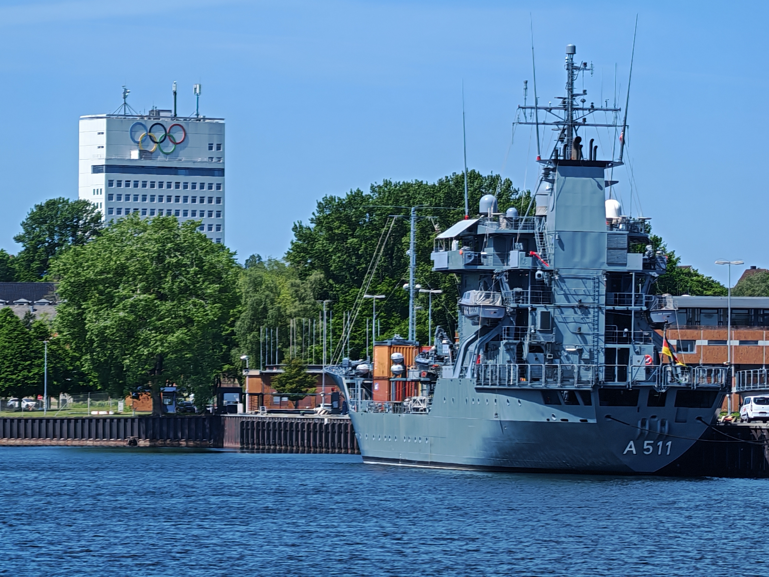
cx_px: 384
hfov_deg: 7.5
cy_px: 288
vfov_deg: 5.7
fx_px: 5843
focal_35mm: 263
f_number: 2.6
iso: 50
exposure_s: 1/270
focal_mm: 15.38
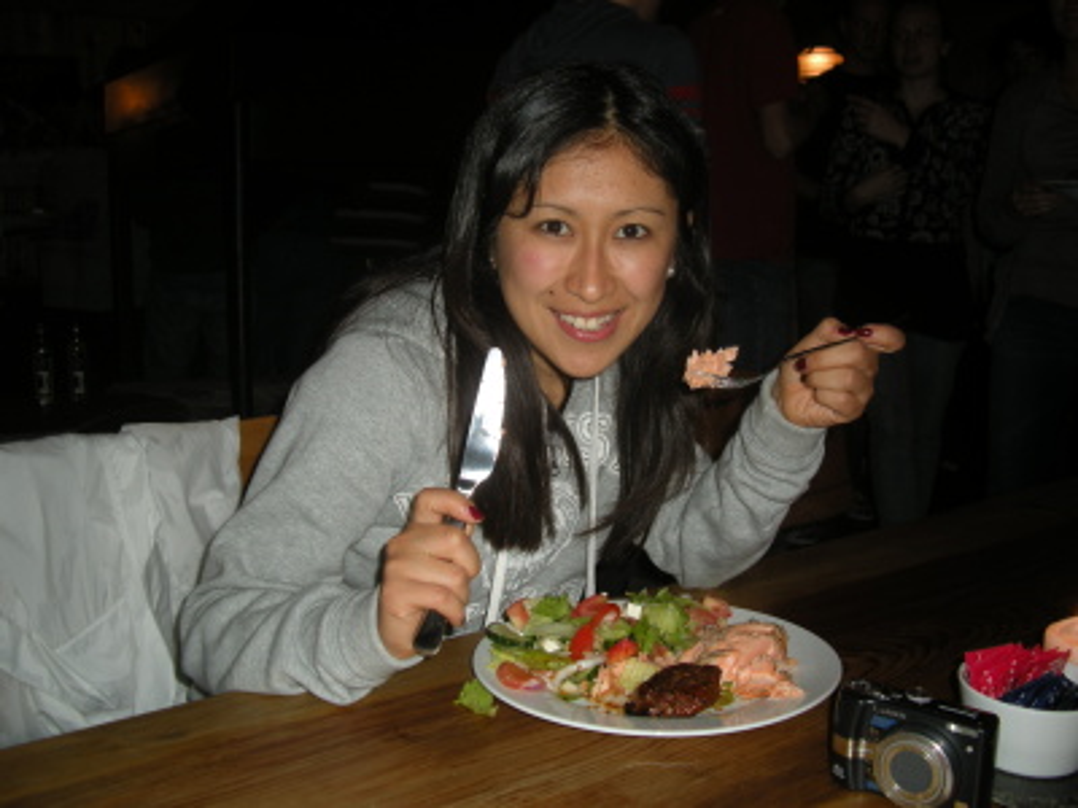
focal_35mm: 37
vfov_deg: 38.7
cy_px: 404
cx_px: 539
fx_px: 1152
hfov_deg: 50.1
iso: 64
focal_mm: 7.9
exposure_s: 1/60
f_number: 2.8
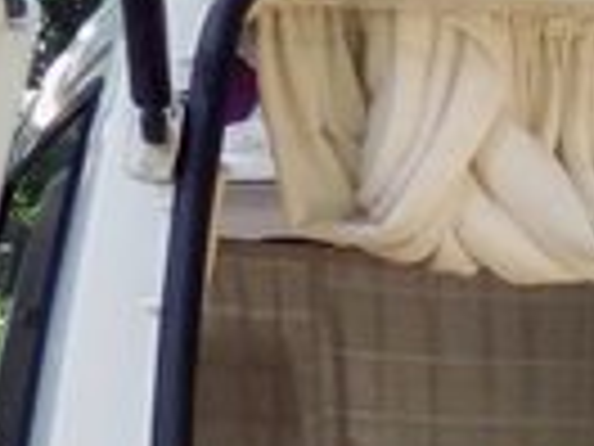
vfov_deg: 10.8
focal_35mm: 133
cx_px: 1413
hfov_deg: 12.0
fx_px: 2282
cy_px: 635
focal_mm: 4
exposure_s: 1/160
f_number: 3.1
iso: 100
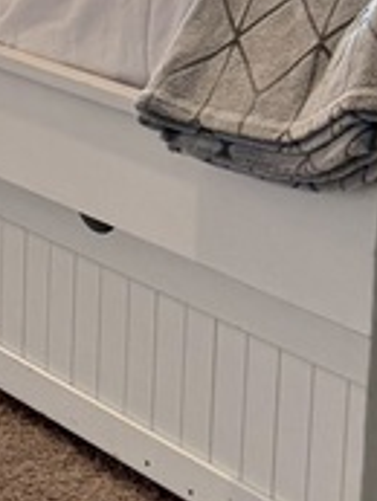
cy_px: -17
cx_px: -606
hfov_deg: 8.8
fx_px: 2176
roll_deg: +1.7
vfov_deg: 13.0
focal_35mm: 150
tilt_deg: -10.2
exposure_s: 1/139
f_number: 1.78
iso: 100
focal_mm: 6.76
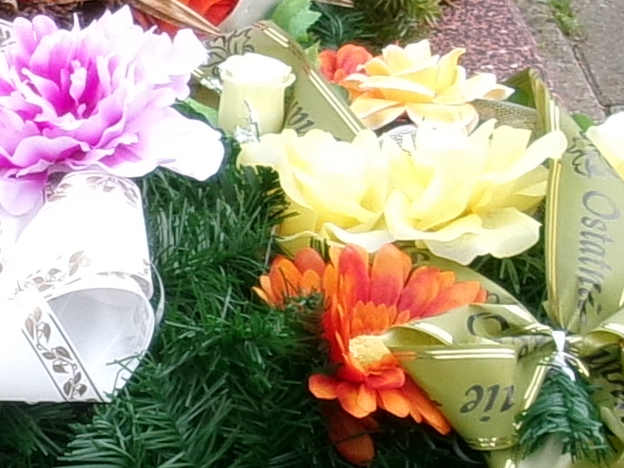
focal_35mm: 185
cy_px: 246
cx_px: -70
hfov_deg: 10.6
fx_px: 3335
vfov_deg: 8.0
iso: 100
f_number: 3.9
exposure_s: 1/100
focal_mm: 5.1
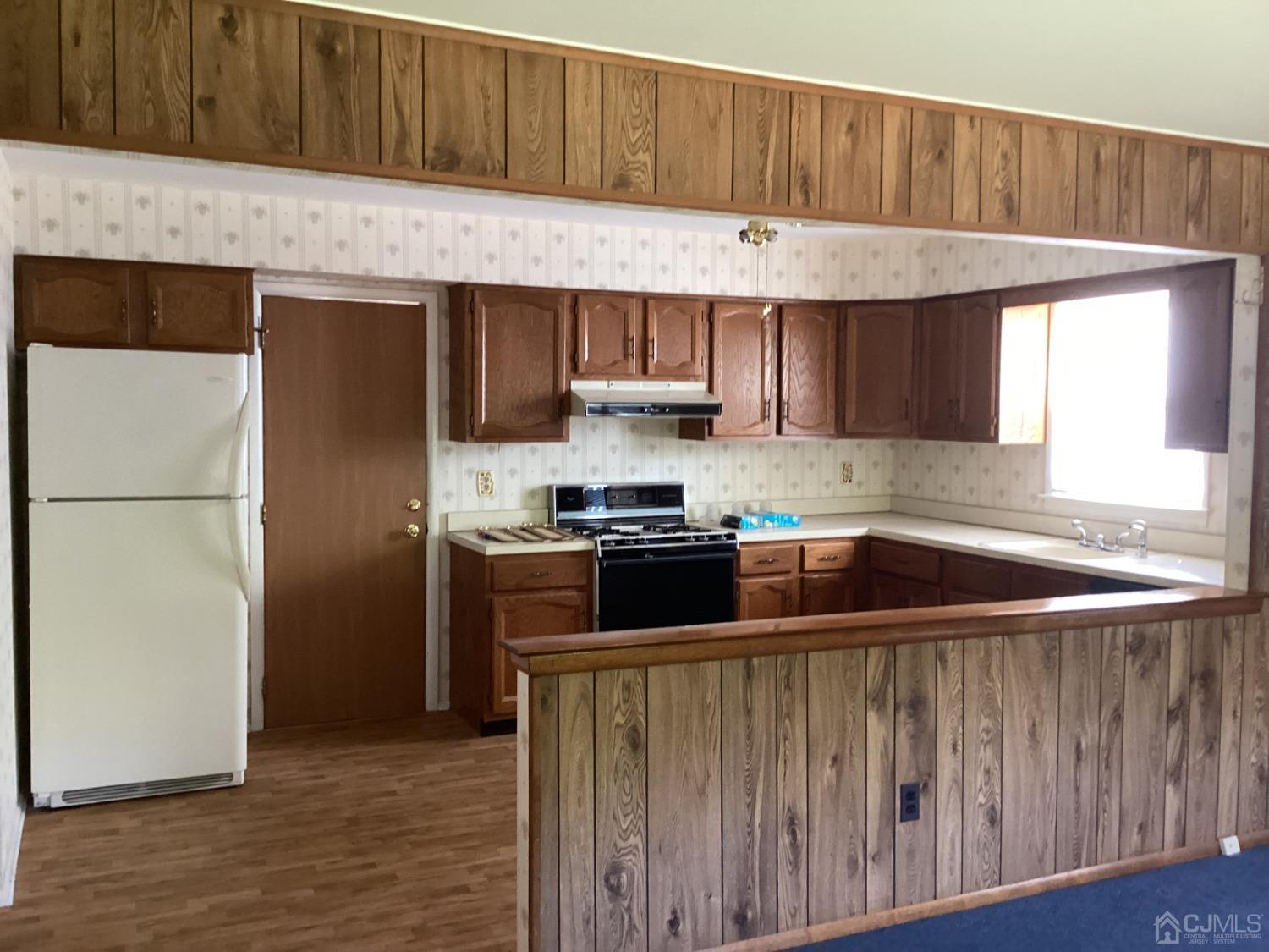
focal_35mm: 31
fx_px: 1136
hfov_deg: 58.4
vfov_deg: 45.4
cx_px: 634
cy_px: 476
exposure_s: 1/33
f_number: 2.4
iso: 250
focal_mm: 3.3
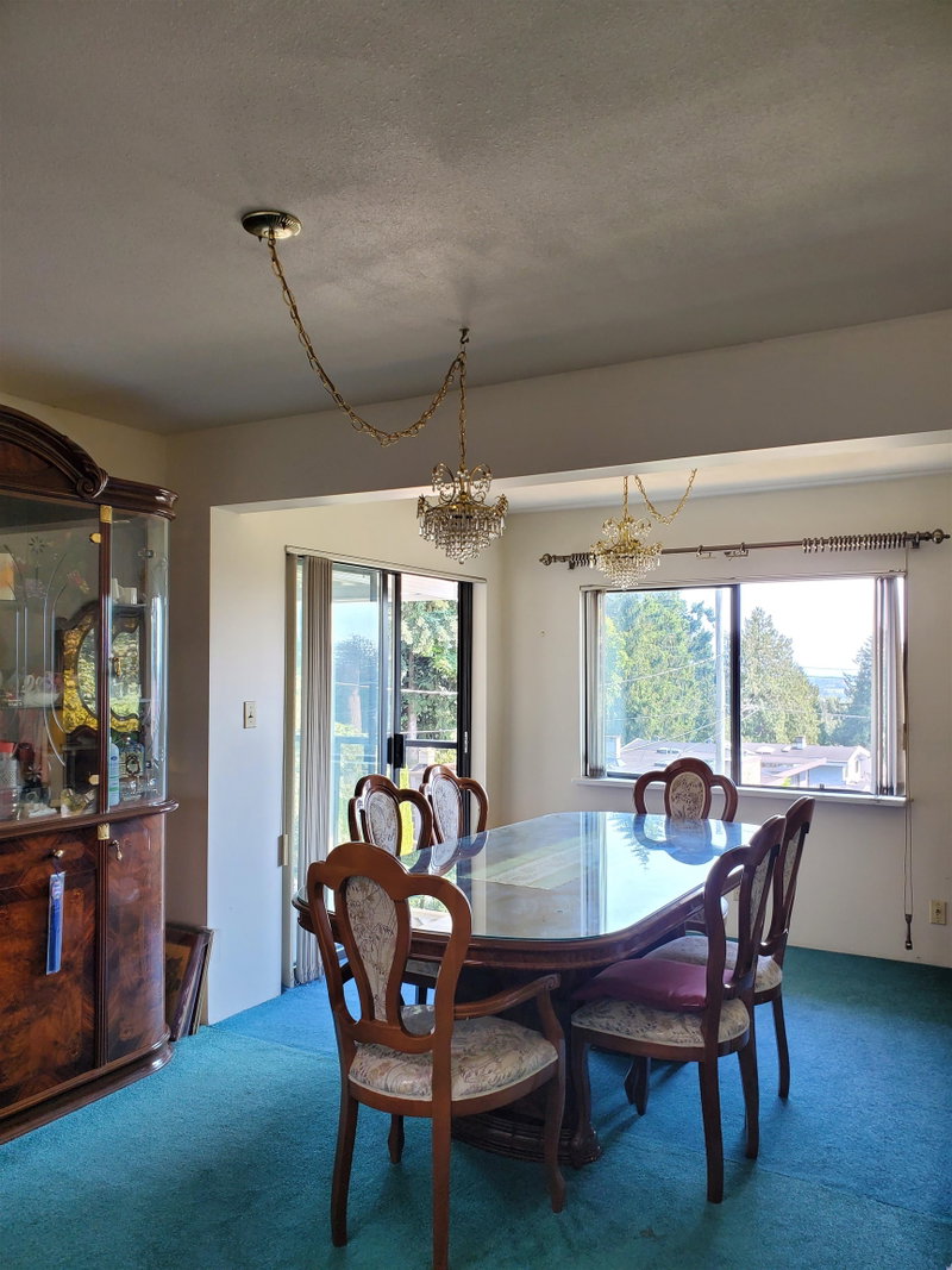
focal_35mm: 26
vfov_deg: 67.3
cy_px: 635
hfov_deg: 53.1
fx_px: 954
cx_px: 476
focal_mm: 4.3
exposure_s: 1/60
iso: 100
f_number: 2.4
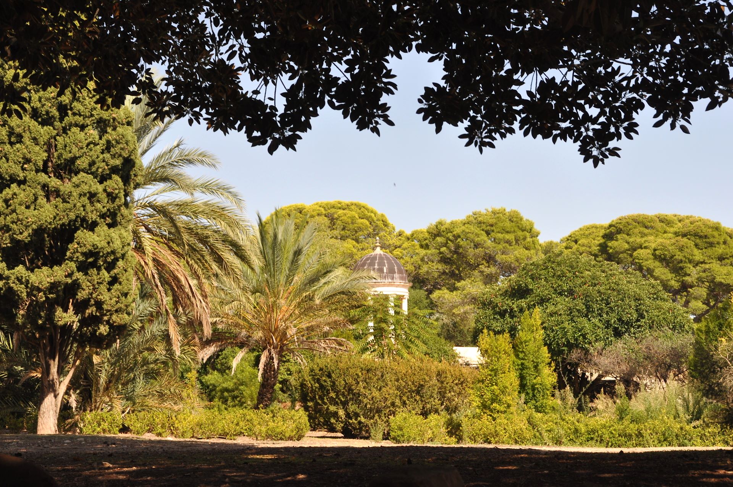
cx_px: 366
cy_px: 244
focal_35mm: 72
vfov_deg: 18.9
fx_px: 1464
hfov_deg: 28.1
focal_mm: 48
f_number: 11
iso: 320
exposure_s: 1/125
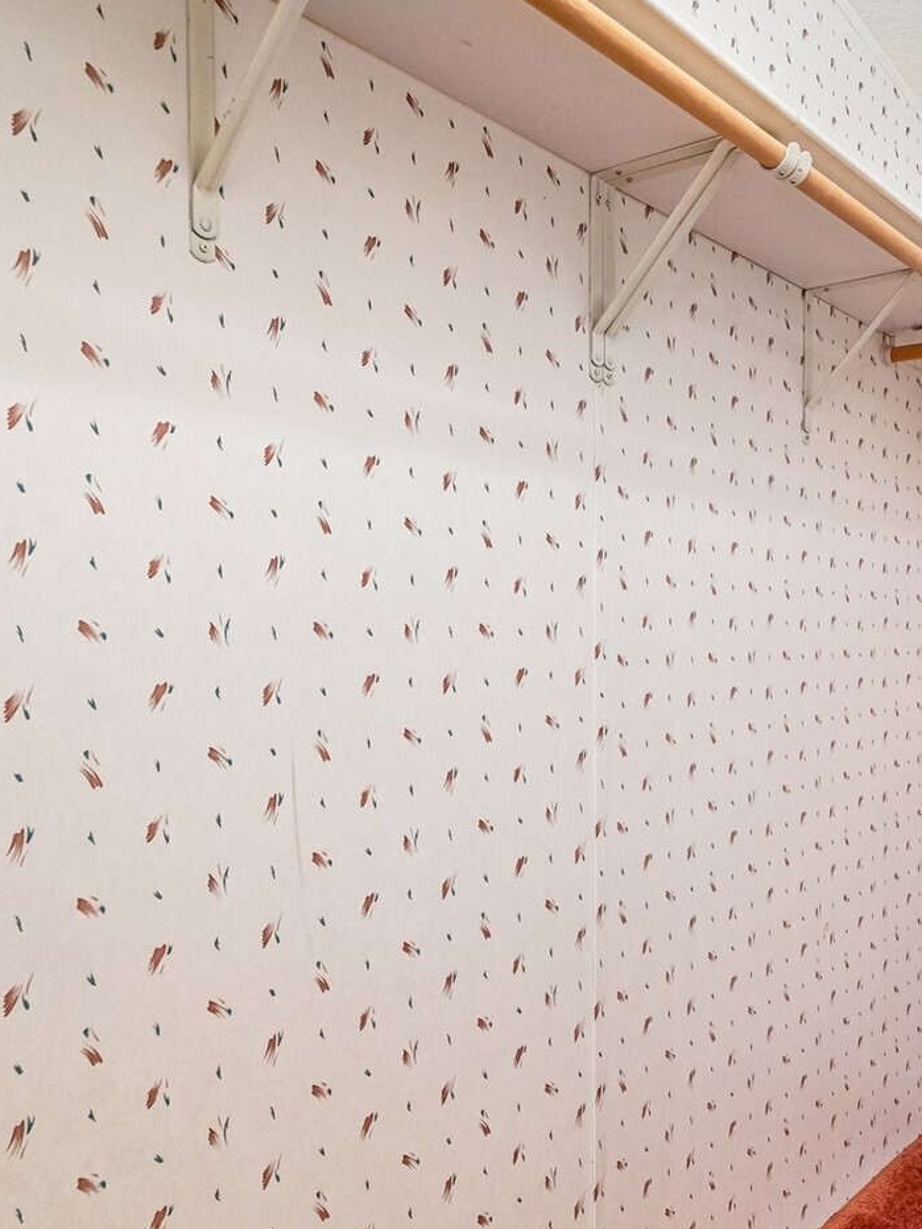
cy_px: 652
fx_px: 994
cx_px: 671
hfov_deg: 48.2
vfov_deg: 63.4
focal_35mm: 28
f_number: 8
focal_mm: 16
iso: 1600
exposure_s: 1/8
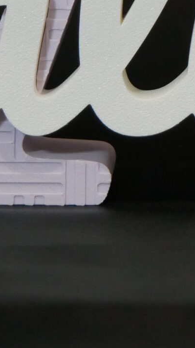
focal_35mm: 220
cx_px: 226
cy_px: -228
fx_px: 2024
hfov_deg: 5.5
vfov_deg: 9.4
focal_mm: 28
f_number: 4.7
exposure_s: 1/60
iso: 1600
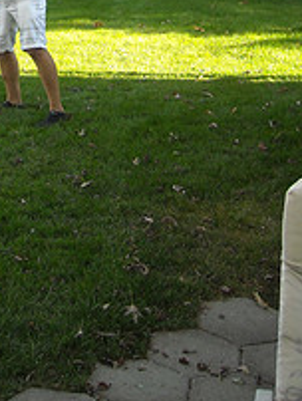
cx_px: 4
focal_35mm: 78
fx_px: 905
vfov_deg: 23.4
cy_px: -42
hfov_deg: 18.5
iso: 168
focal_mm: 5.7
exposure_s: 1/250
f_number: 2.8
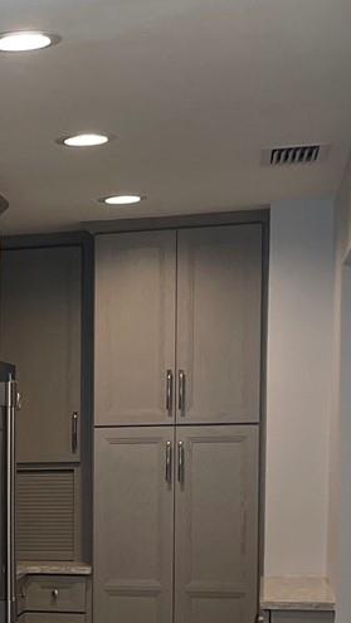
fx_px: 1454
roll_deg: +0.8
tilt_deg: -6.1
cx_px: -323
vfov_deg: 23.6
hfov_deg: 12.3
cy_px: 553
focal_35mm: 88
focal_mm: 5.1
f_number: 1.6
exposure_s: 1/120
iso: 125
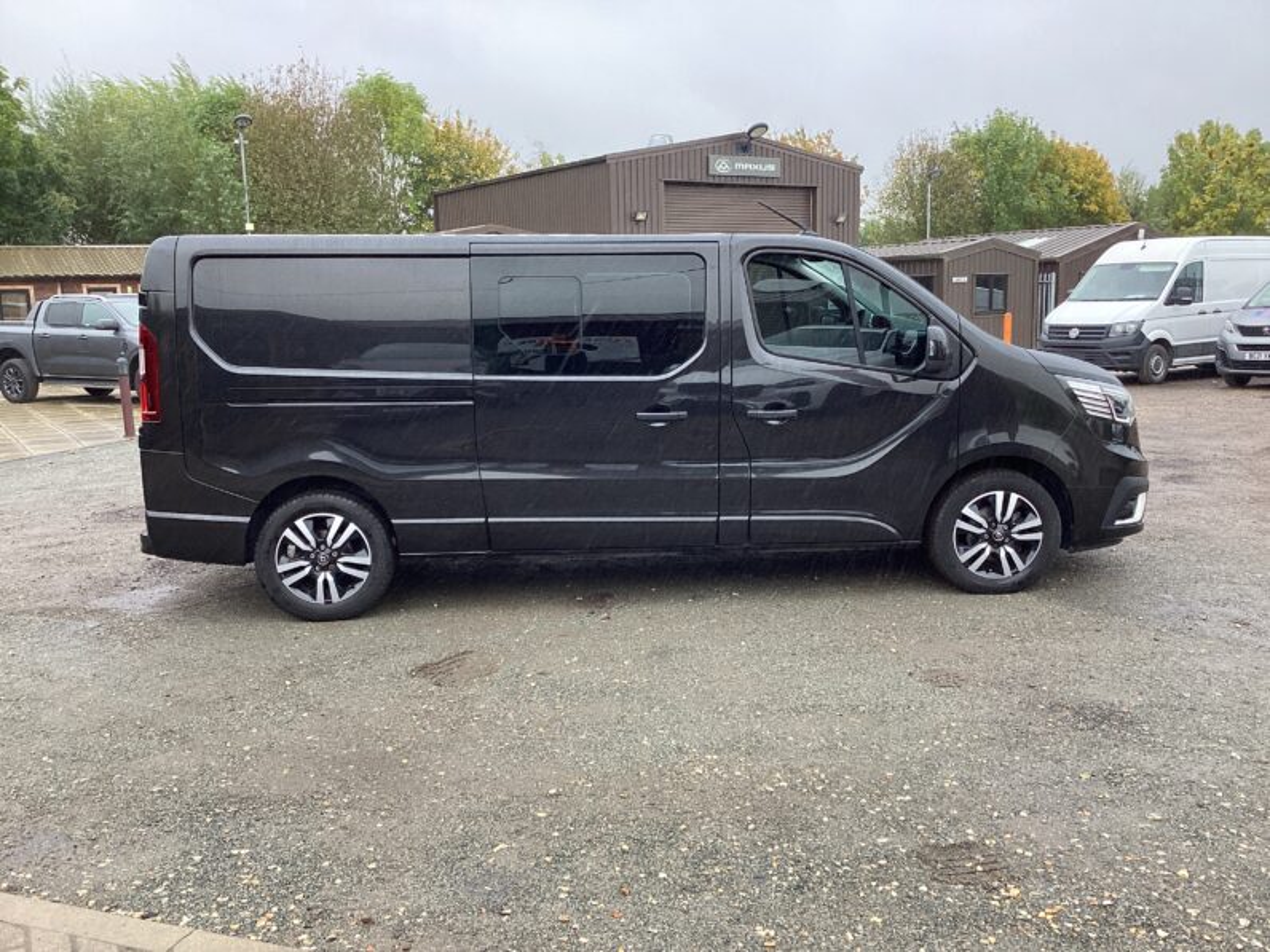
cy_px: 476
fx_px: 1137
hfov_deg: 58.4
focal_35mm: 31
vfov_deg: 45.4
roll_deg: +1.6
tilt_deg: -10.0
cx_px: 635
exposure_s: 1/100
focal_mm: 3.3
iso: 50
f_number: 2.4
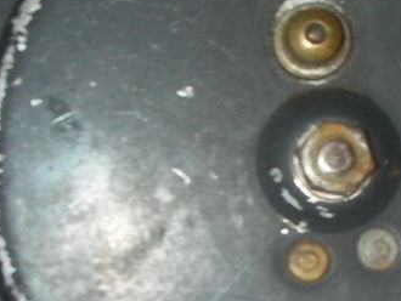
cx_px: 346
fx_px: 1333
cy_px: 204
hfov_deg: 16.9
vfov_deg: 12.9
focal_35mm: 115
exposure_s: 1/30
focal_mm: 6.3
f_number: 5.6
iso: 200
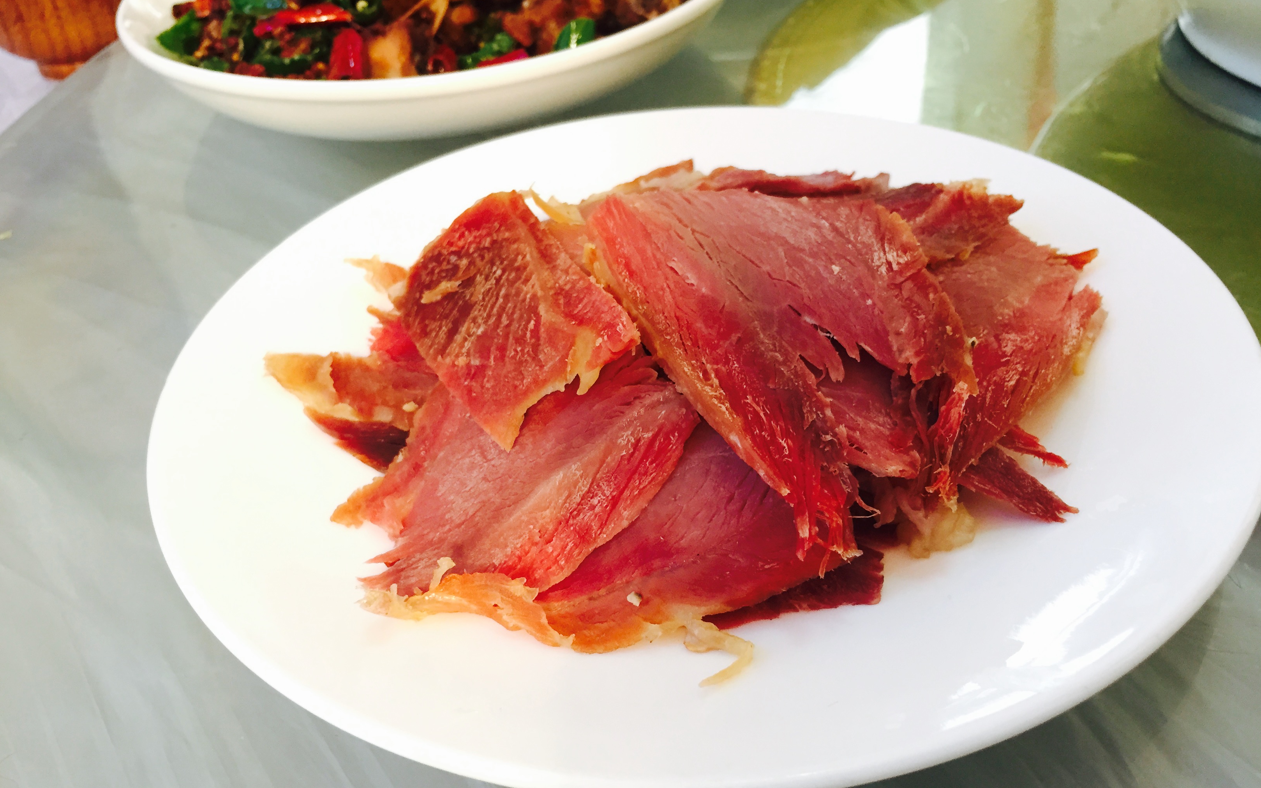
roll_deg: +5.7
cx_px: 634
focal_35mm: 31
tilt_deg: -39.3
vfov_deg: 40.5
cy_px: 442
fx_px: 1065
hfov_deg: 61.2
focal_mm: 4.15
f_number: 2.2
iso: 160
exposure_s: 1/33
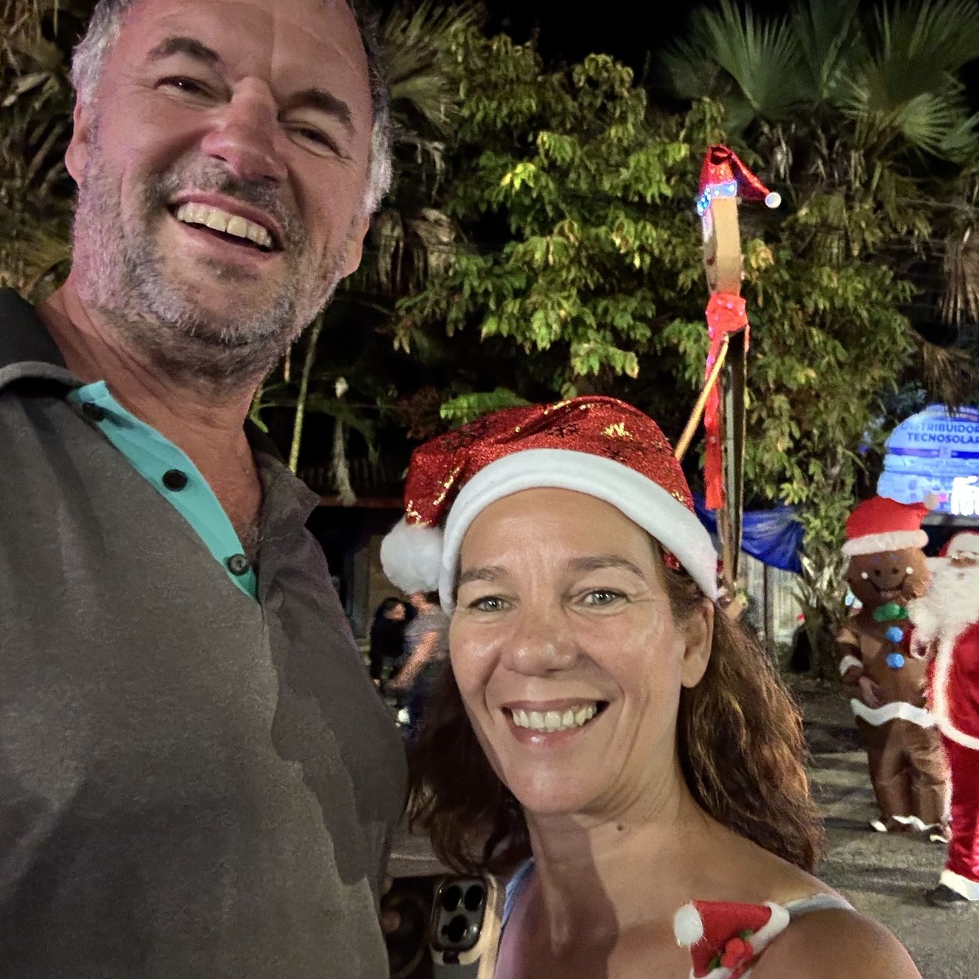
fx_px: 896
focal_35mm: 28
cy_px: 496
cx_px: 579
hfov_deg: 56.9
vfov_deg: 57.3
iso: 640
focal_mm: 2.69
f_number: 1.9
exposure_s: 1/15
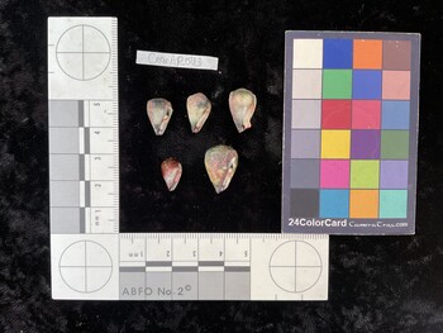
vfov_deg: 48.3
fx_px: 371
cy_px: 166
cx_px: 222
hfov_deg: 61.6
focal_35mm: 29
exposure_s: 1/120
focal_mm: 3
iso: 40
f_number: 1.8
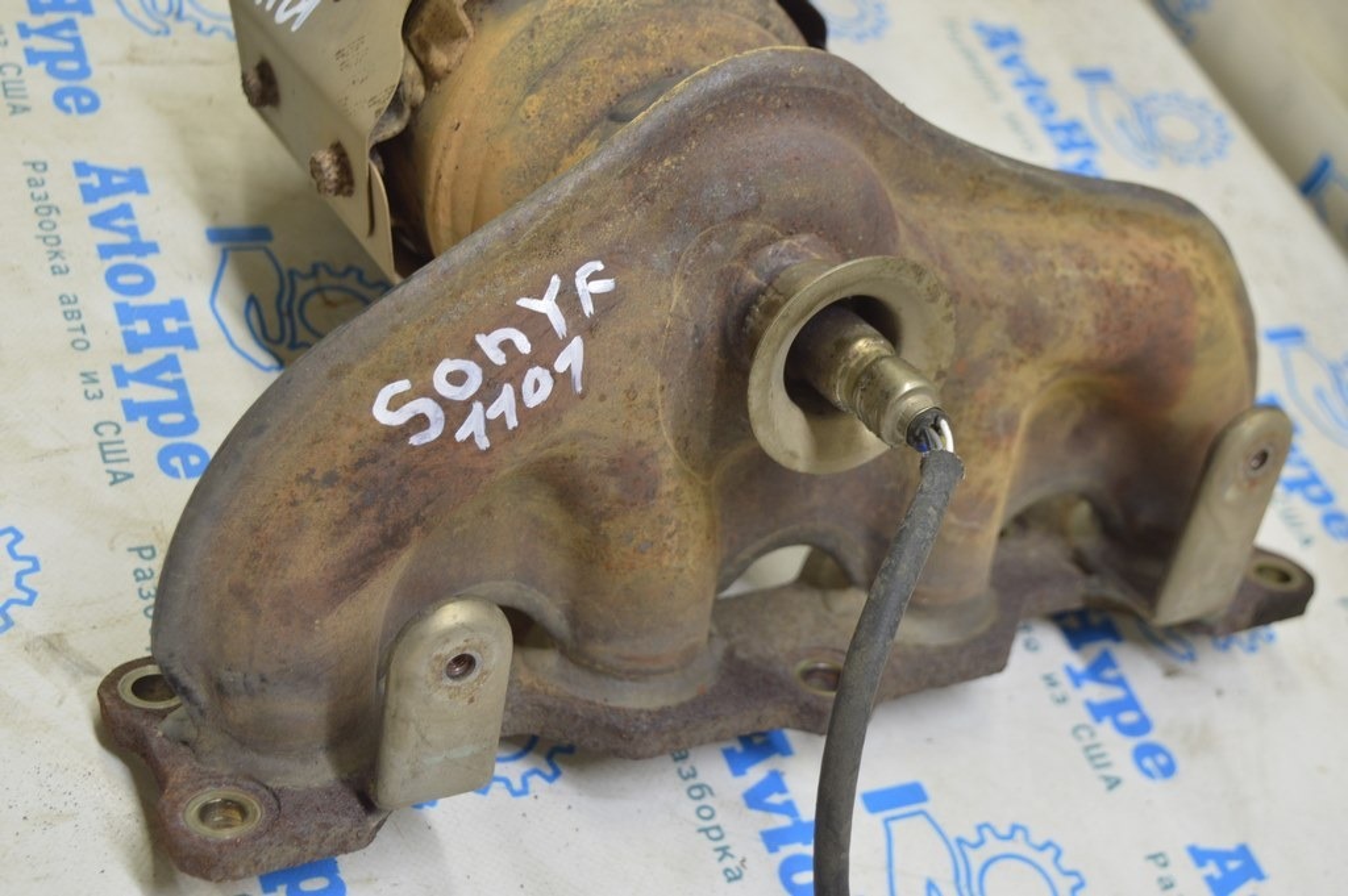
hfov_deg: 37.9
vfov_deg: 25.7
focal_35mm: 52
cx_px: 674
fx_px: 1964
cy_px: 448
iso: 400
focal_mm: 35
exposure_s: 1/20
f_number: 5.6
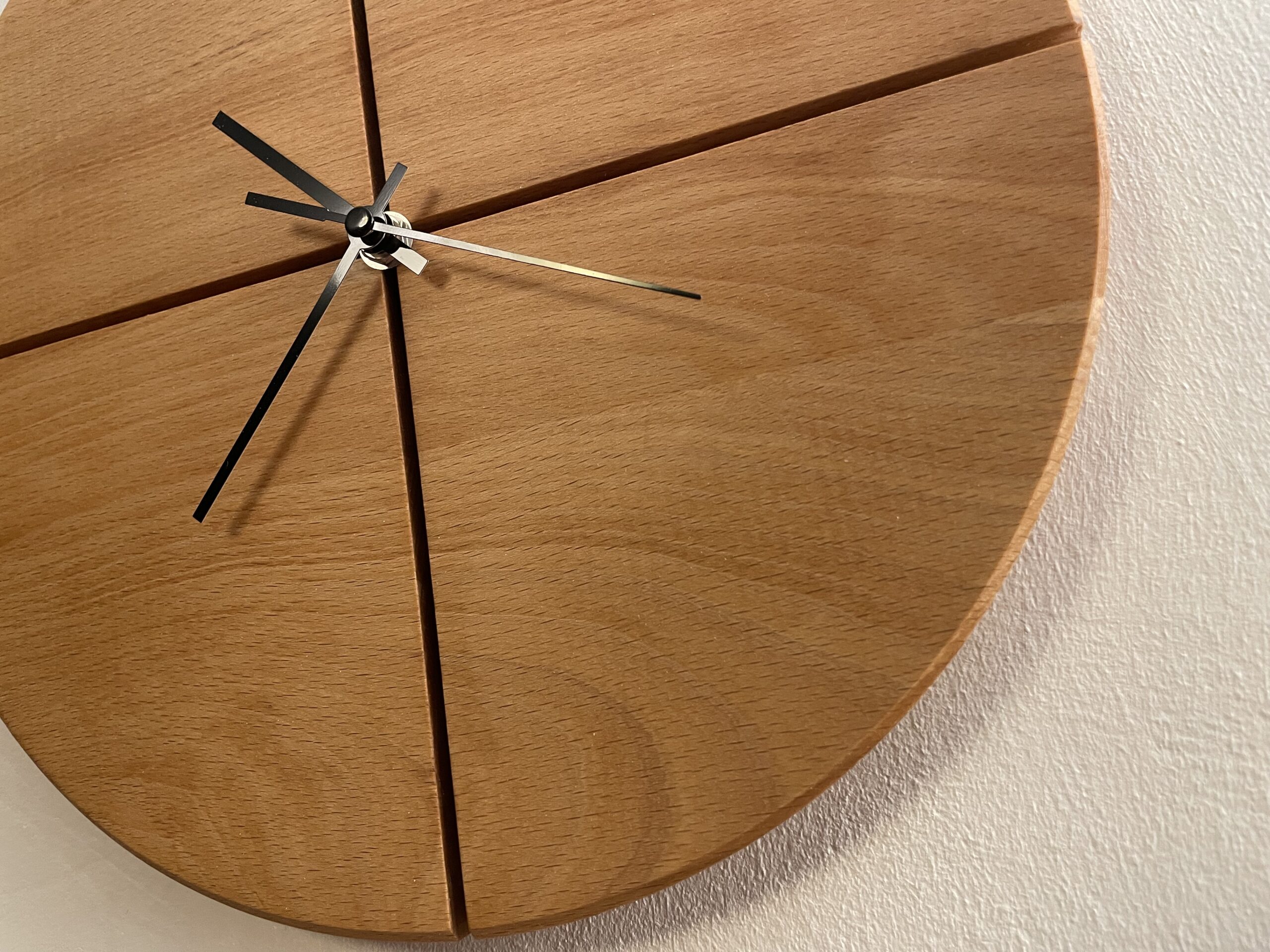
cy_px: 476
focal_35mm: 26
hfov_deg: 67.3
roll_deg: +8.4
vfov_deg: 53.1
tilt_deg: +12.6
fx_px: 954
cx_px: 635
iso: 200
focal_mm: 4.2
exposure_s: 1/59
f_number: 1.6
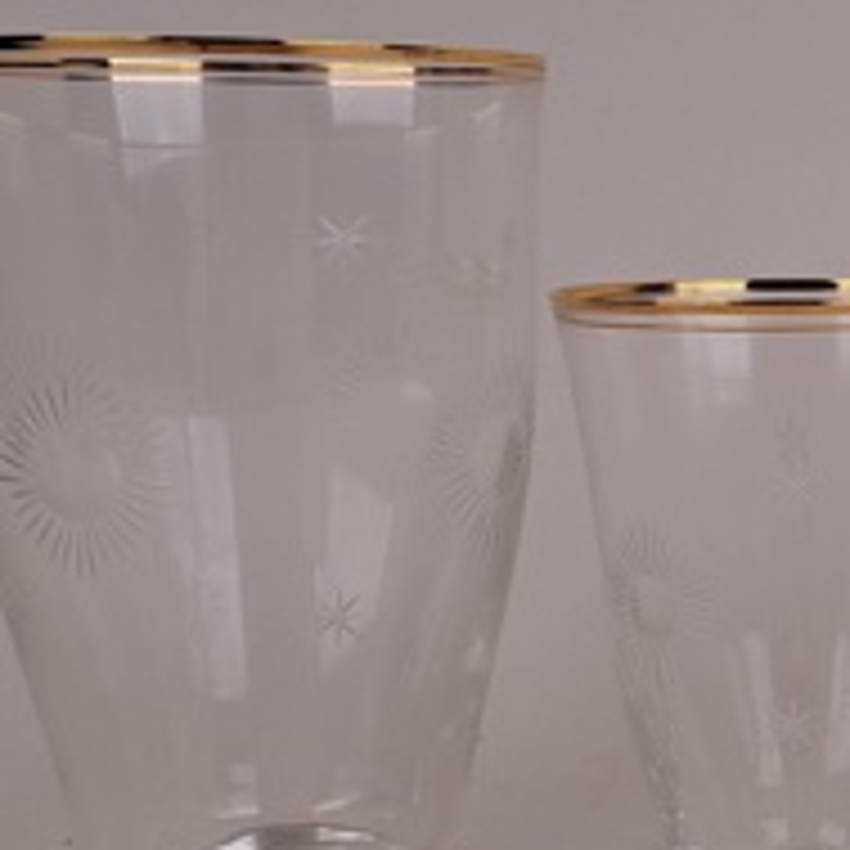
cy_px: 450
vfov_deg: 19.3
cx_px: 1259
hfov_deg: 17.4
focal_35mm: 90
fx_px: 2500
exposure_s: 1/131
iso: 50
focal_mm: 5.23
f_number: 1.8
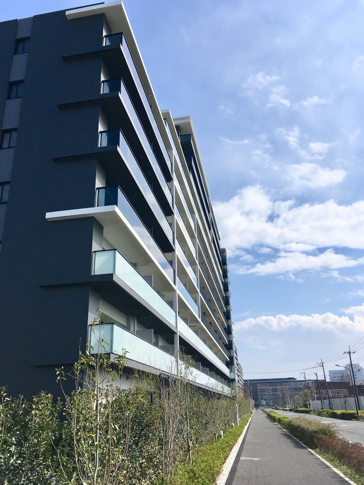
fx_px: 407
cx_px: 182
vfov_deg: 61.7
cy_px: 242
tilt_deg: +22.4
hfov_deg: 48.2
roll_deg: +1.9
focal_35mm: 29
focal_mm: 4.15
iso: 25
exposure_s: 1/2262
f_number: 2.2
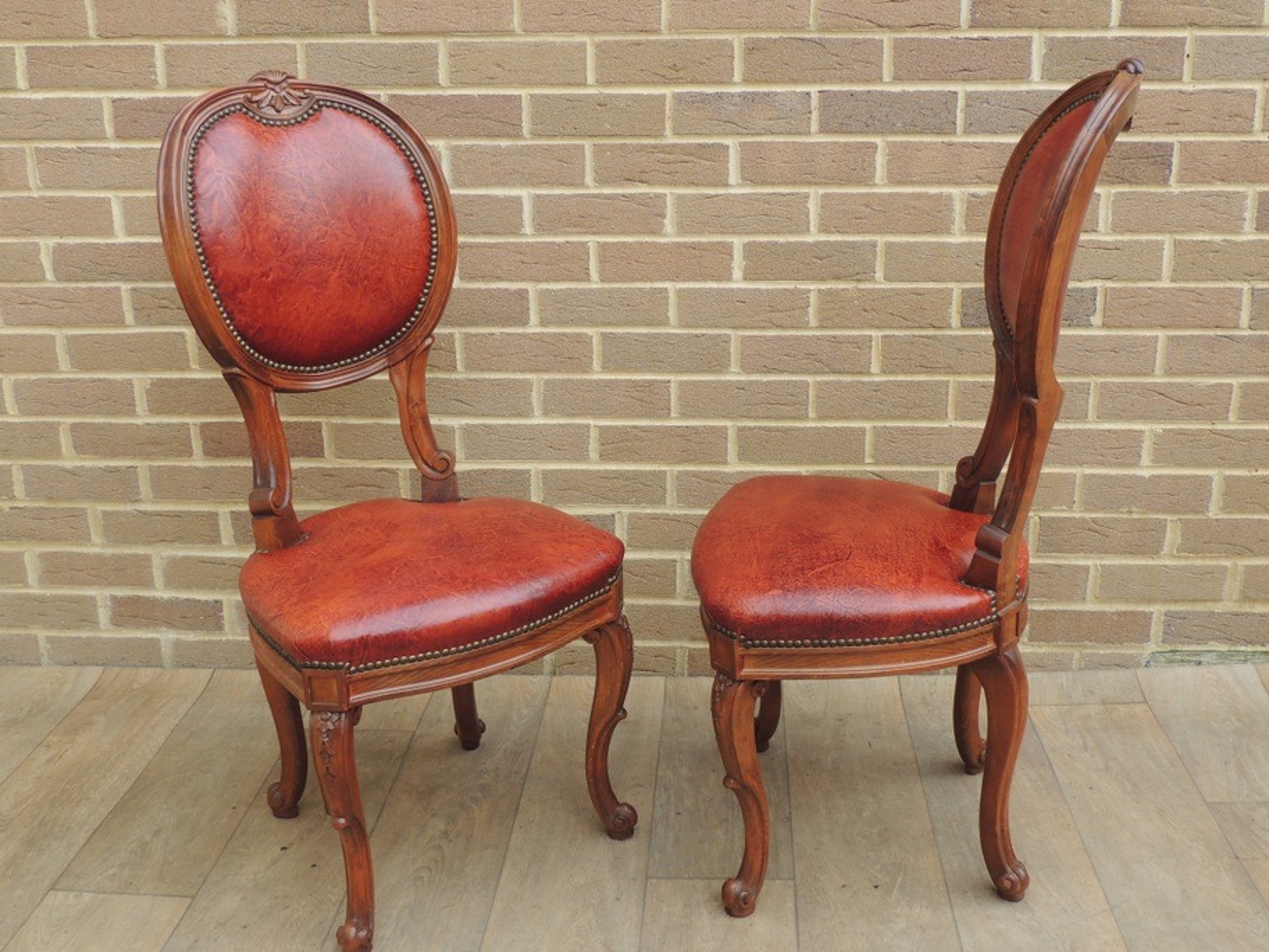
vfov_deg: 38.7
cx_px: 657
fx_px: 1357
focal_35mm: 37
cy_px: 482
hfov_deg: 50.1
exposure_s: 1/160
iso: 100
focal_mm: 5.8
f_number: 3.2
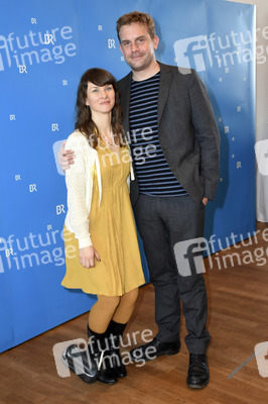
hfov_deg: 29.8
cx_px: 134
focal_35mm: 45
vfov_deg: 43.6
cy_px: 202
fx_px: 503
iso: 1000
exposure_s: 1/160
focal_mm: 30
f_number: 4.5
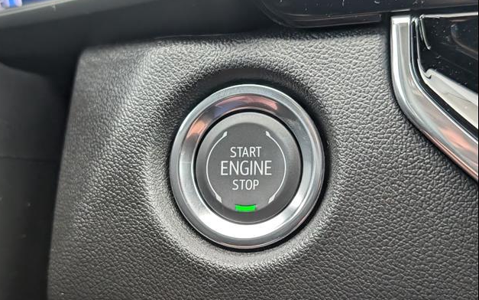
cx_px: 235
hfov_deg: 38.2
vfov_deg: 24.4
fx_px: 692
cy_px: 167
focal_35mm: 53
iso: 651
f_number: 1.68
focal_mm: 6.9
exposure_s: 1/1000
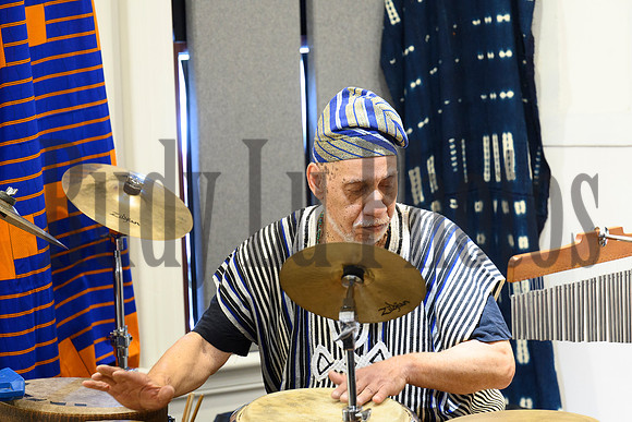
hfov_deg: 17.9
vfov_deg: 12.0
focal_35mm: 114
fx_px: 2002
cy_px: 211
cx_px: 316
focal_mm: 76
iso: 1600
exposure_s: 1/100
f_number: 2.8
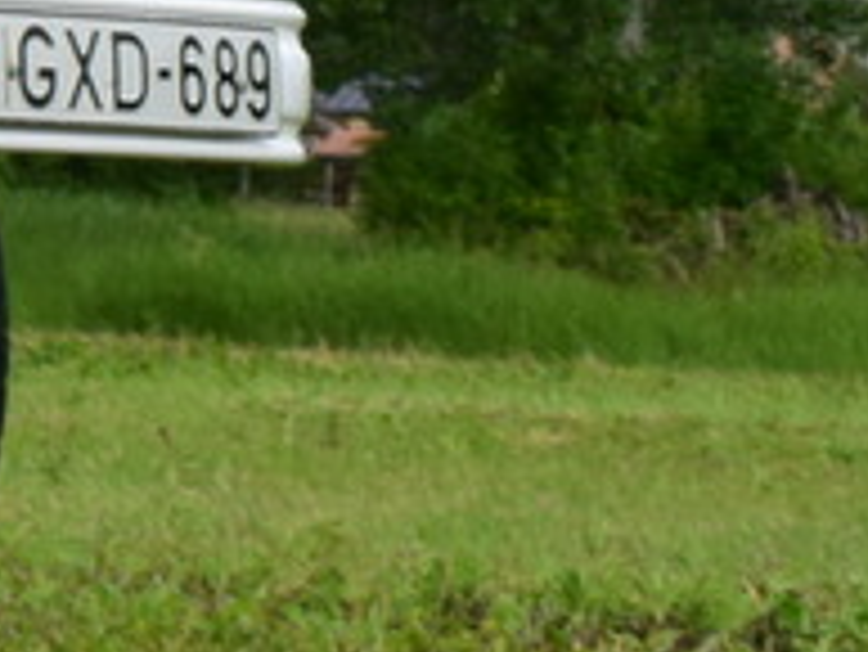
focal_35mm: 251
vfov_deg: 5.8
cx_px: -1803
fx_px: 6298
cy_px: -706
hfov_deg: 7.0
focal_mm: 28
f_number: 11
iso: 400
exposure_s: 1/400
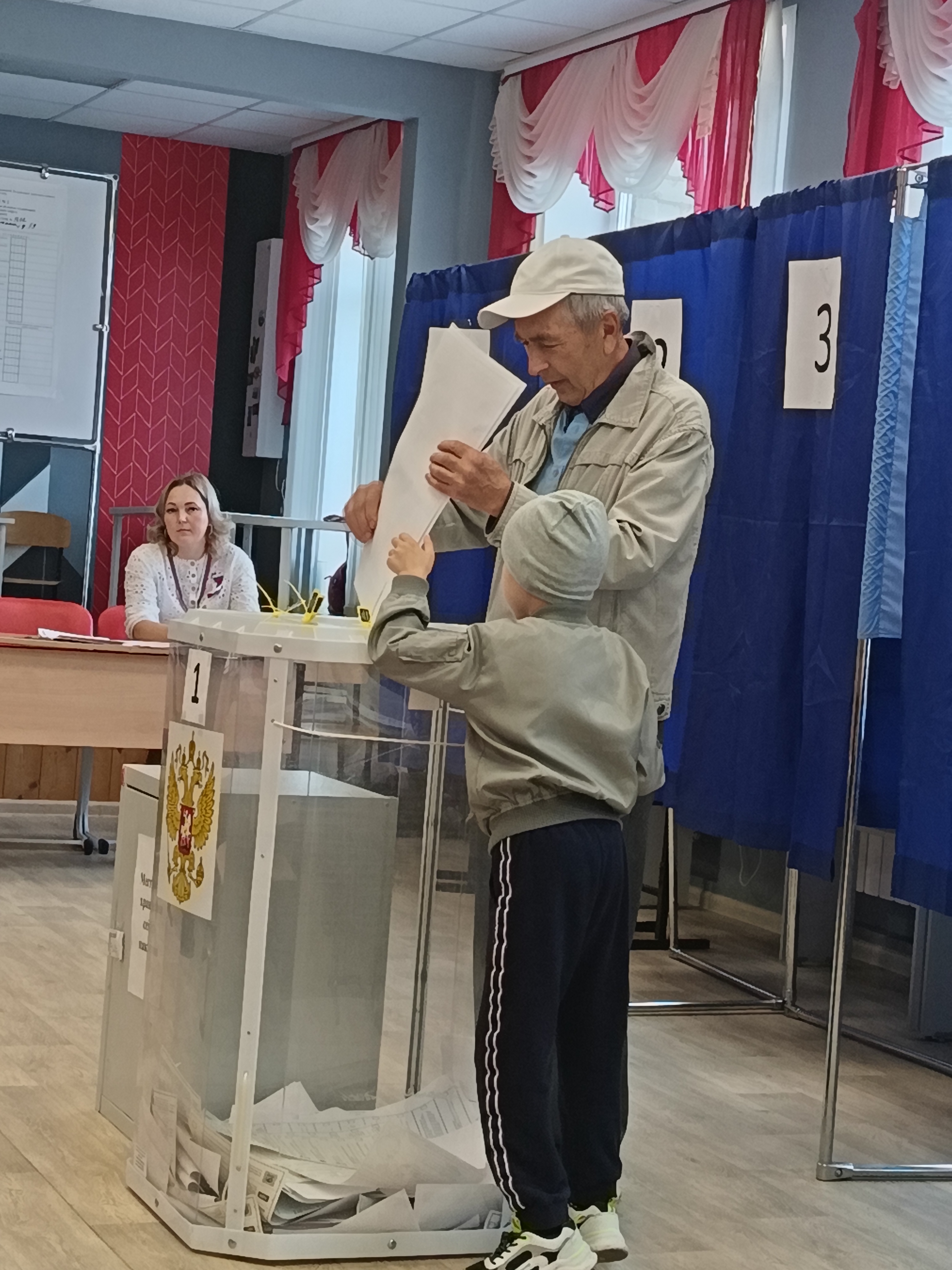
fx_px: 2603
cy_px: 635
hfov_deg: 20.7
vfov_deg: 27.4
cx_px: 476
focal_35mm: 71
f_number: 1.75
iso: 470
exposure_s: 1/50
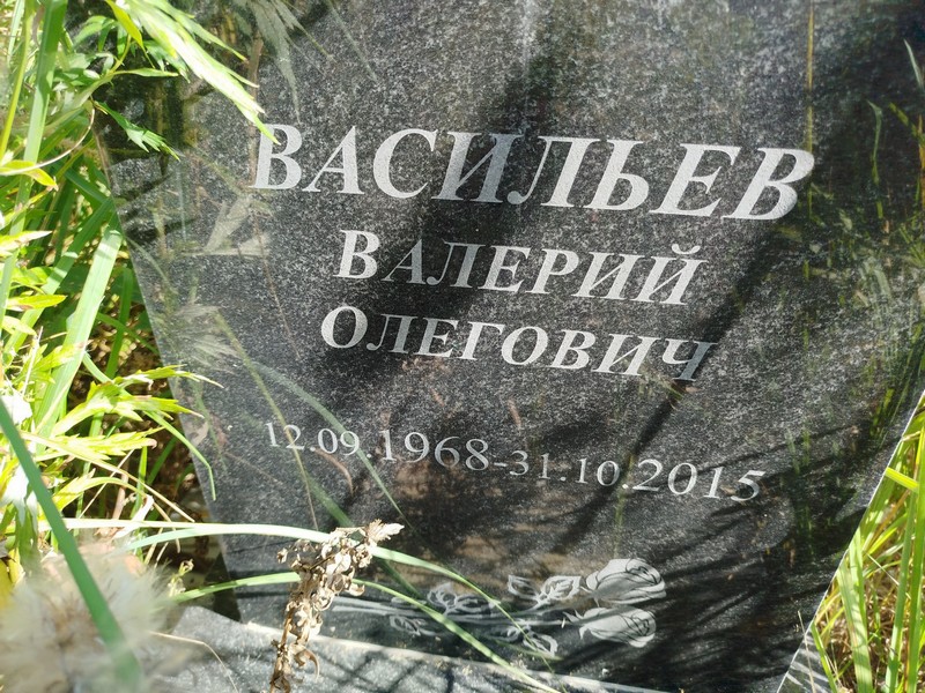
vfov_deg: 56.8
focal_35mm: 24
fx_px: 641
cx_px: 462
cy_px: 346
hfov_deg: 71.6
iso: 50
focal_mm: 5.31
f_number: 1.7
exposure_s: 1/212
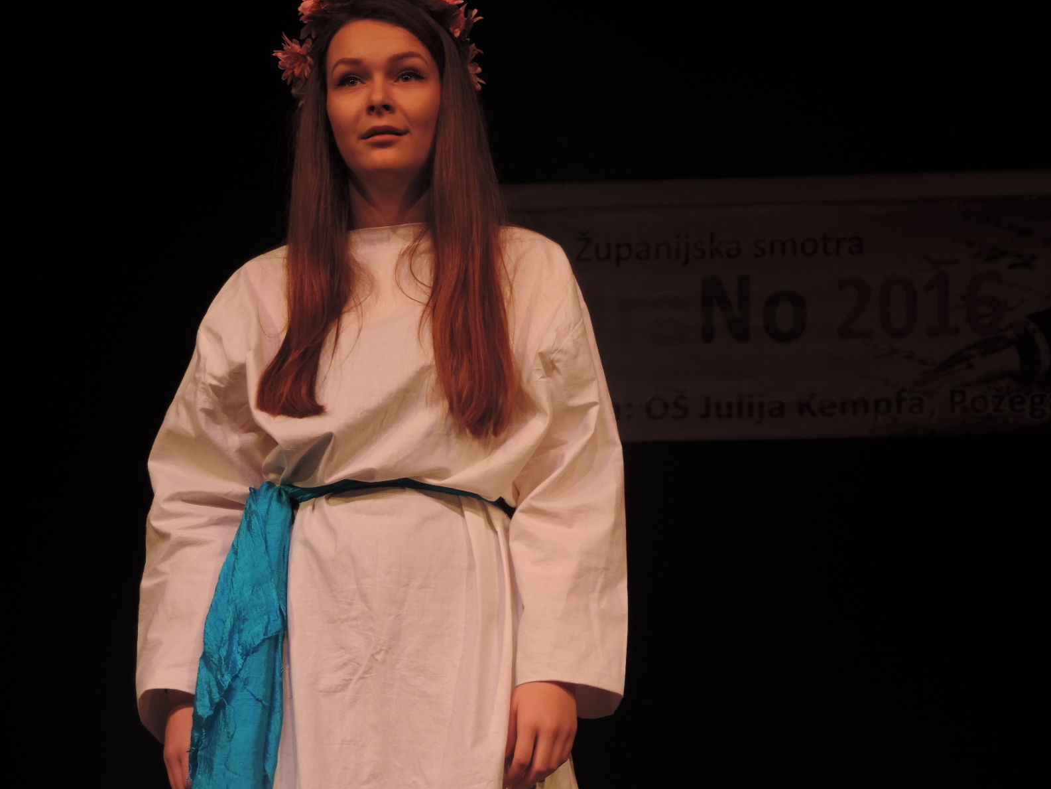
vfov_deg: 14.0
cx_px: 525
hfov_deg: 18.5
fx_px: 3219
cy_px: 397
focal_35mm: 106
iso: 160
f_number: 4.2
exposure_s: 1/100
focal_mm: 18.7
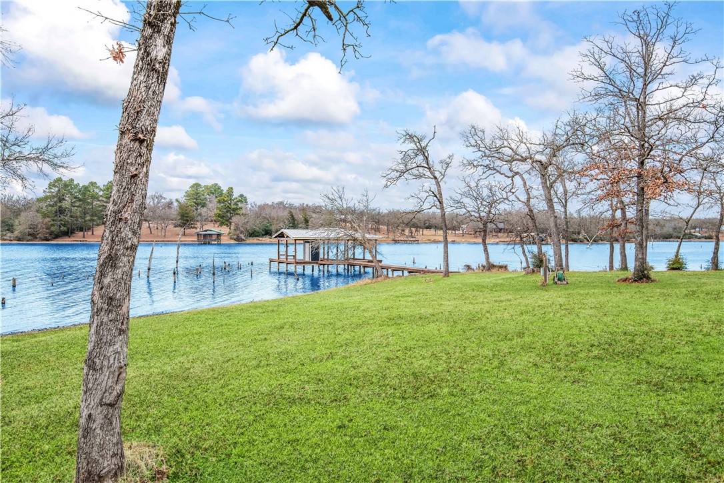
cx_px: 362
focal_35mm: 30
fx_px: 603
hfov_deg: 61.9
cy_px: 242
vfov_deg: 43.6
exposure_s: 1/80
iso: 100
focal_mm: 30
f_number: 7.1
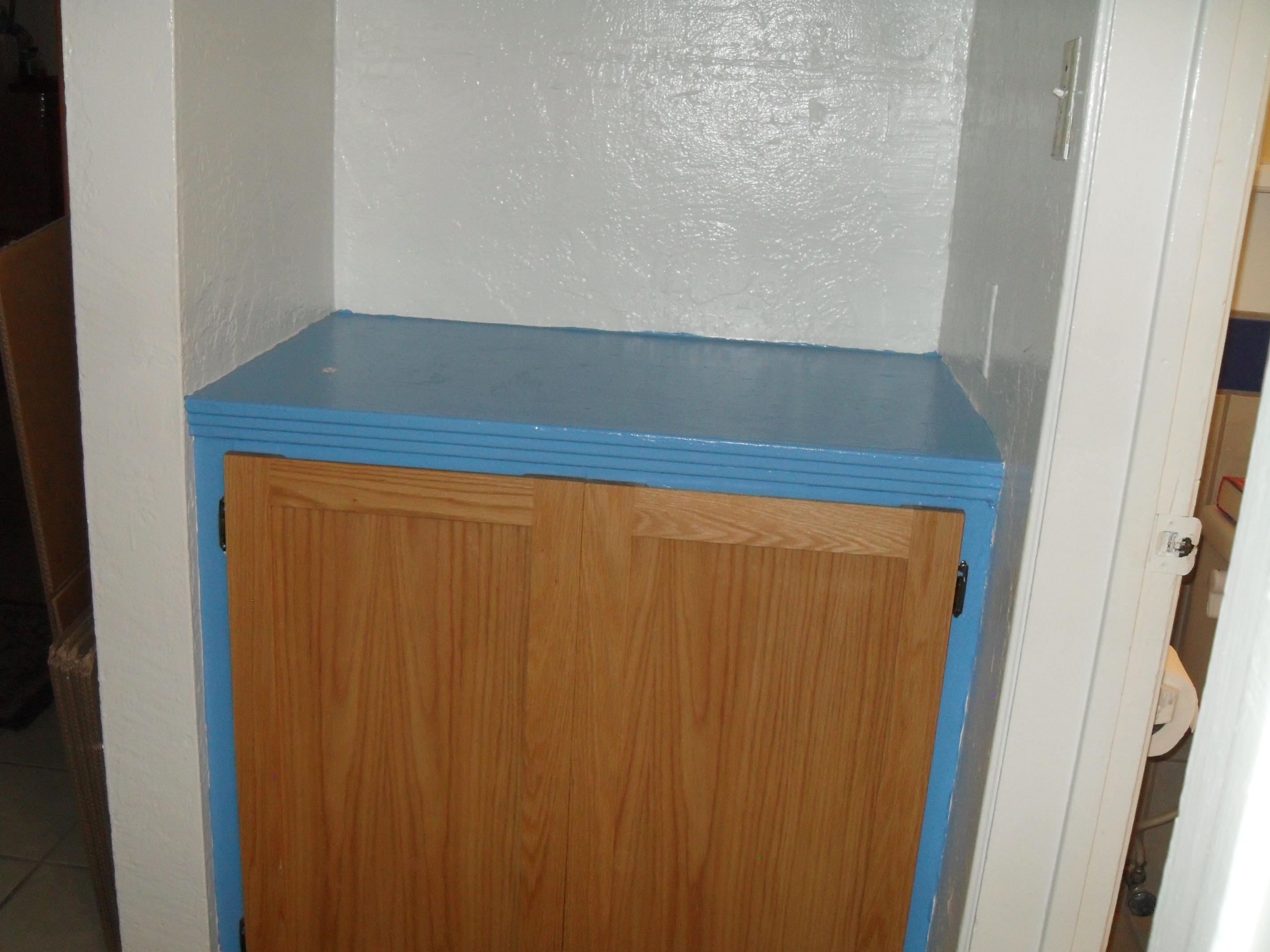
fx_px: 1357
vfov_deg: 38.7
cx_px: 614
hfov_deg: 50.1
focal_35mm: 37
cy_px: 495
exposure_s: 1/45
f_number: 2.8
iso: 200
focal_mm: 6.2
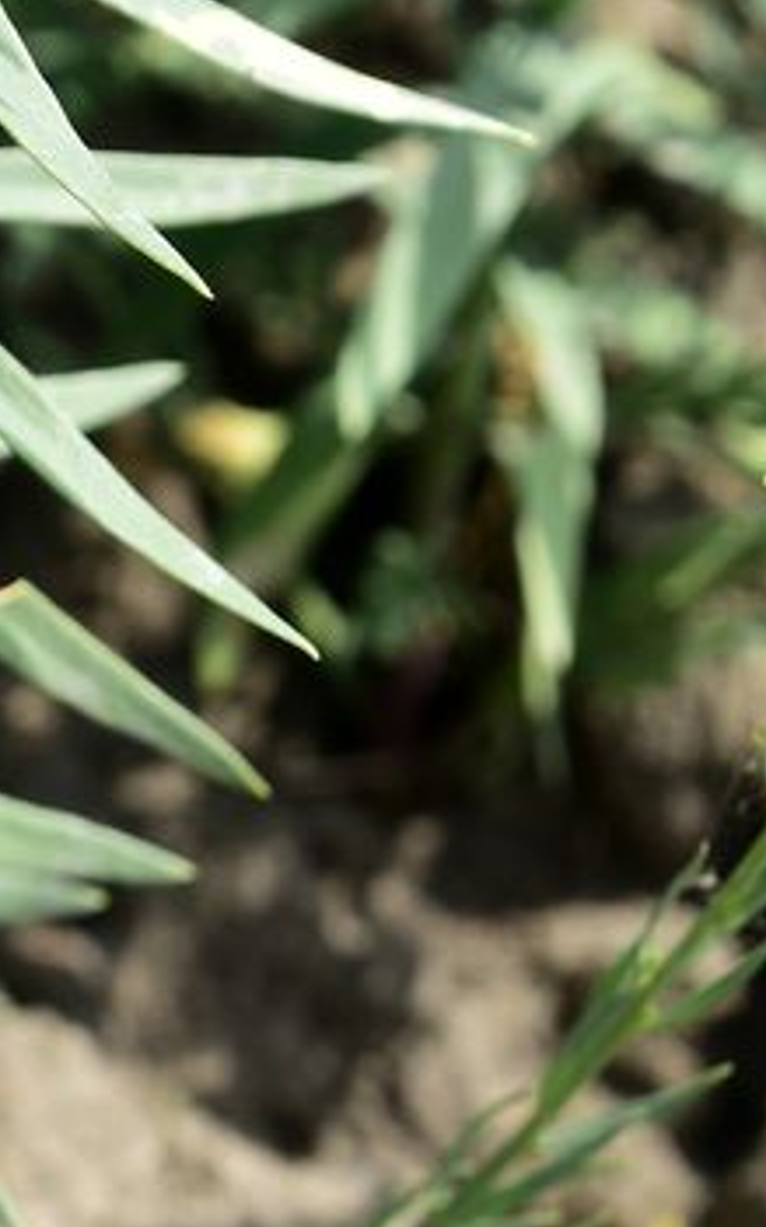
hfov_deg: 6.6
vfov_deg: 10.8
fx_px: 6521
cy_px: 584
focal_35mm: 195
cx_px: -383
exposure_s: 1/160
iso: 100
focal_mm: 32
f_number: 6.3
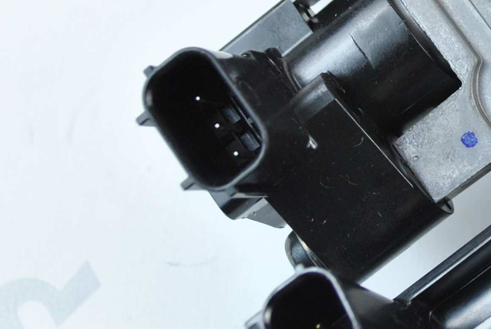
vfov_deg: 9.6
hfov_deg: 14.2
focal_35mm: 142
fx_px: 1934
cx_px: 524
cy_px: 2
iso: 200
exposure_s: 1/25
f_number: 5
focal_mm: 29
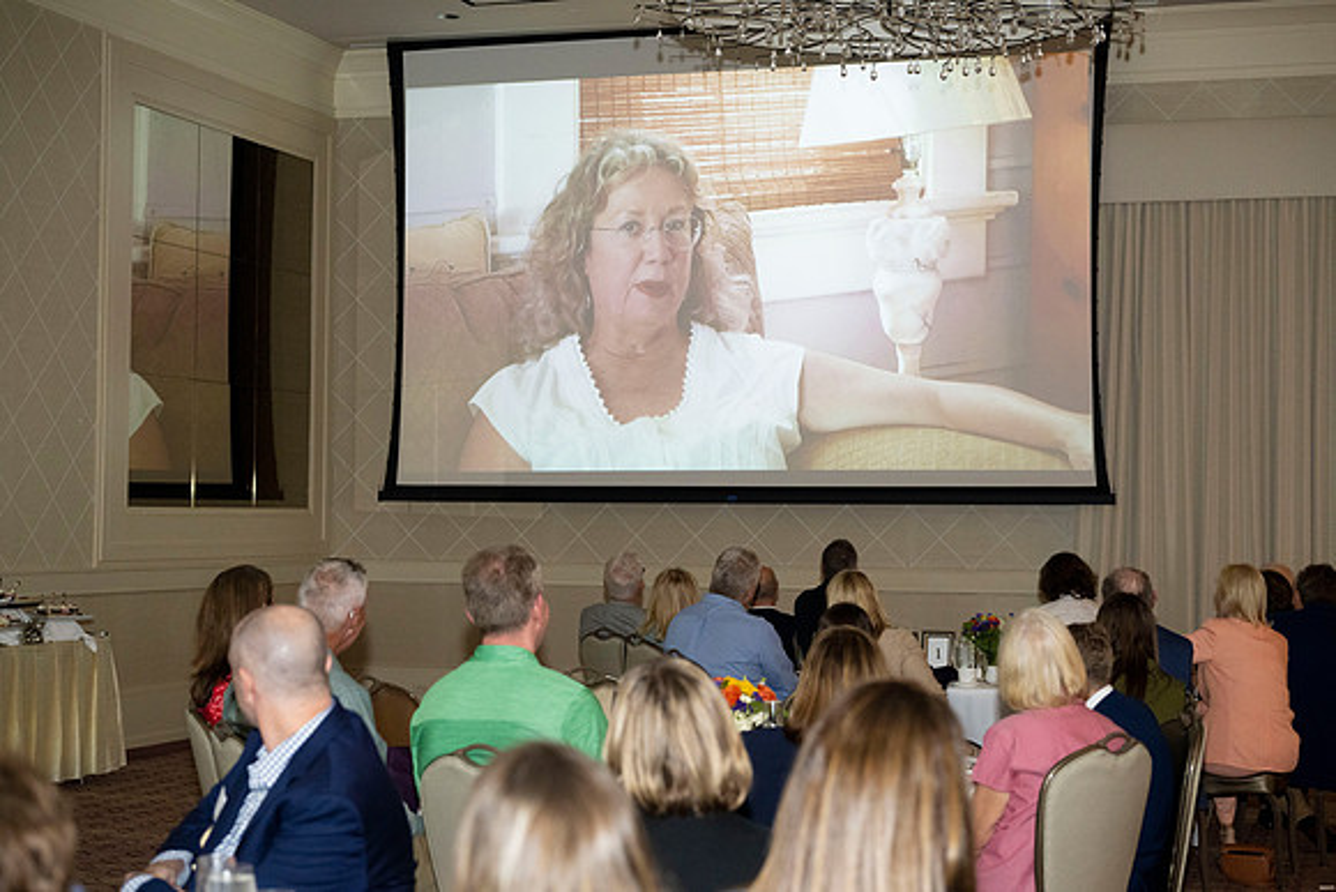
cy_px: 446
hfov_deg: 33.4
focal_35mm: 60
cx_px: 668
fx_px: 2227
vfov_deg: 22.6
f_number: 4
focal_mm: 60
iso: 2500
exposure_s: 1/200
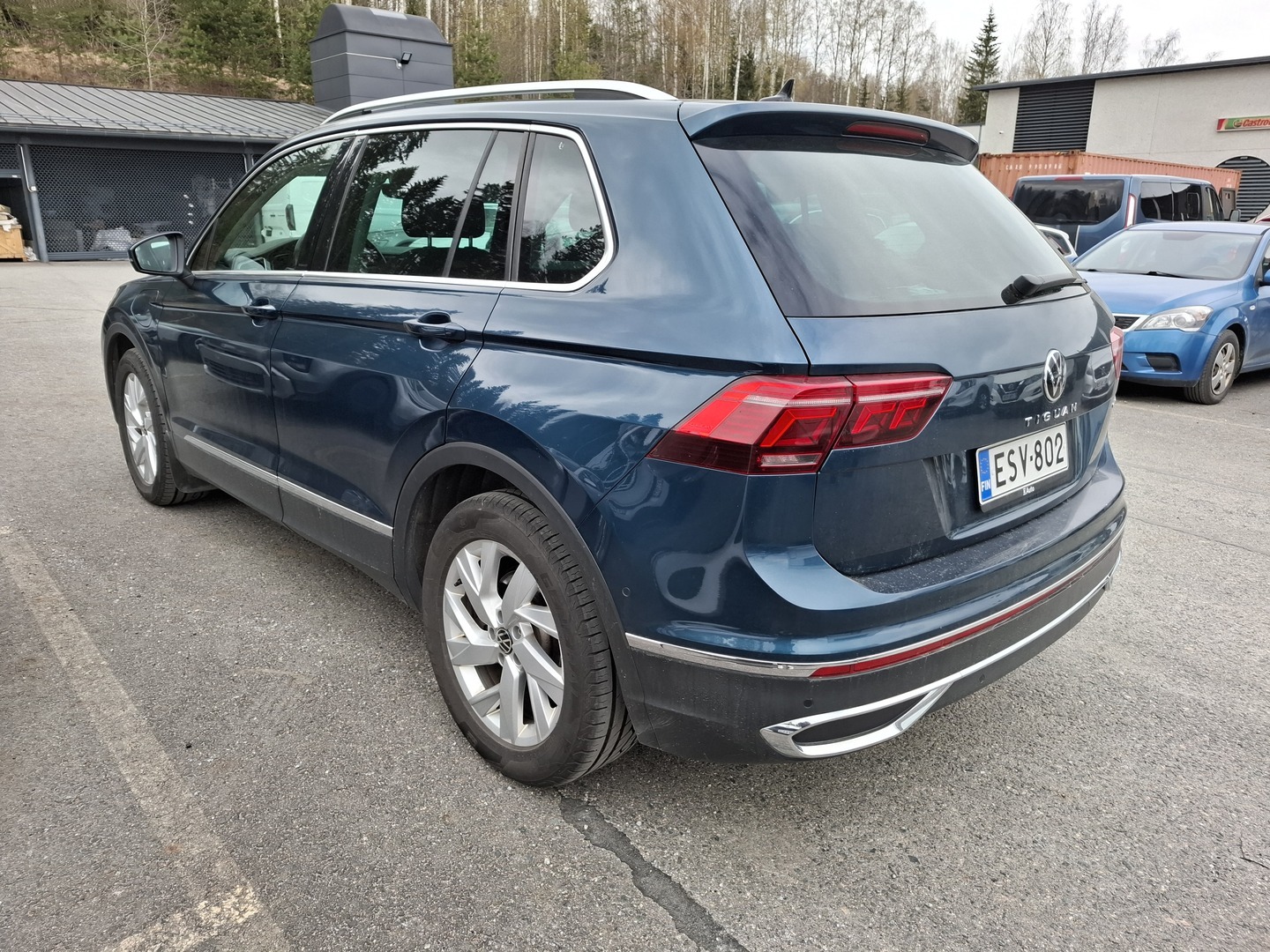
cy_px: 476
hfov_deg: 73.9
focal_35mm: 23
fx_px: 844
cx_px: 635
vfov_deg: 58.9
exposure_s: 1/558
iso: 50
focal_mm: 5.54
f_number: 1.8
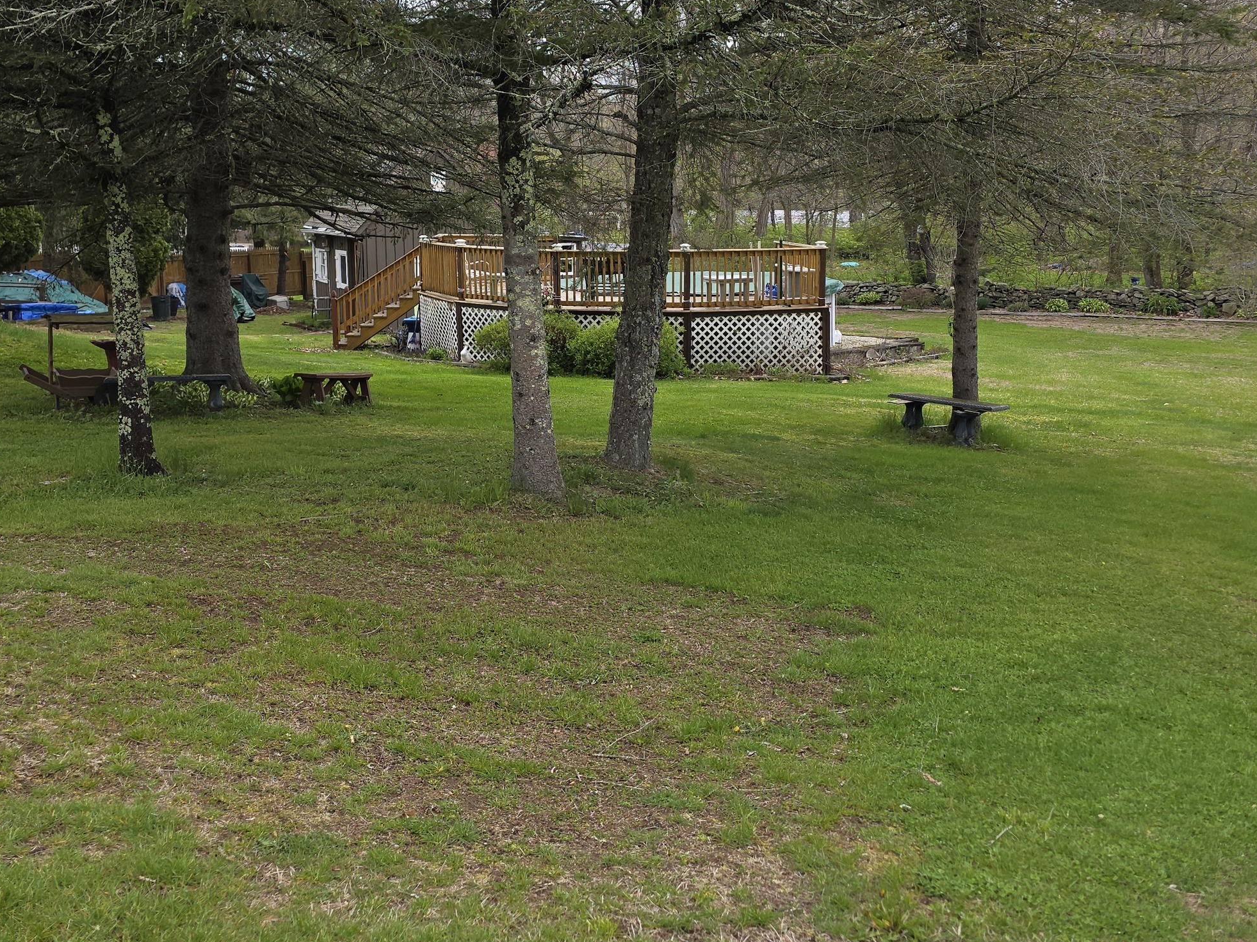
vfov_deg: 39.4
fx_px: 1307
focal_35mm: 36
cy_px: 346
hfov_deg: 51.3
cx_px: 587
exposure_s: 1/120
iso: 12
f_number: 1.7
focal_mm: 6.3
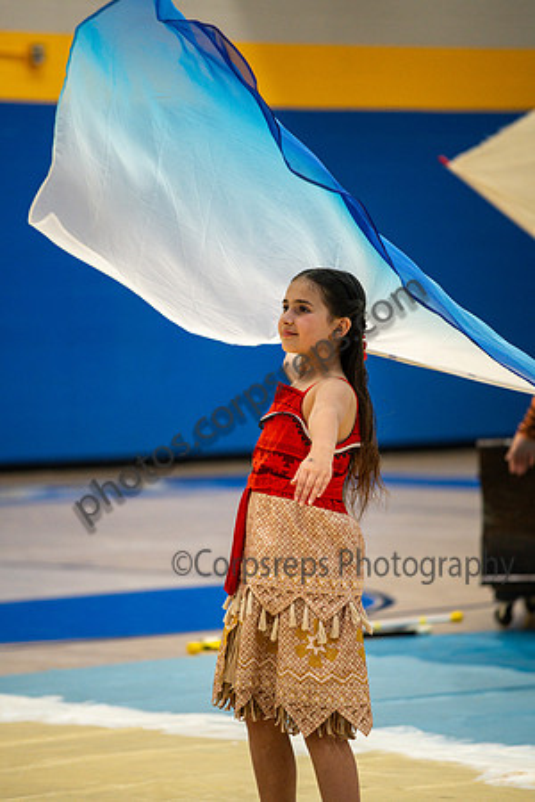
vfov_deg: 10.3
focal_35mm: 200
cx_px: 268
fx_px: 4458
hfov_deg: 6.9
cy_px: 401
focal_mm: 200
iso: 3600
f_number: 4
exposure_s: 1/500
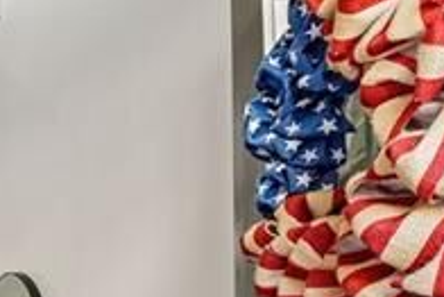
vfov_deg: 20.2
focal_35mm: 57
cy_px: 456
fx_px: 703
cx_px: -220
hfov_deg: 26.0
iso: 320
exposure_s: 1/10
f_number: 8
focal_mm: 14
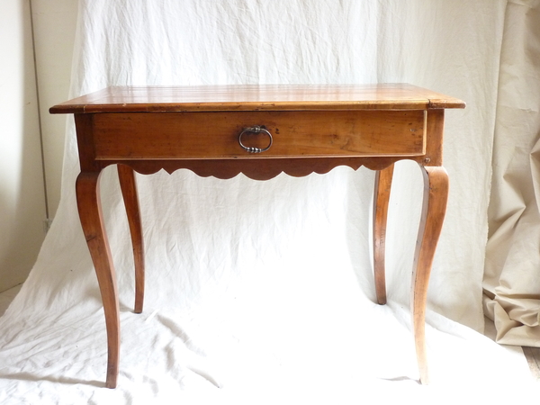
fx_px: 655
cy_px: 202
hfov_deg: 44.8
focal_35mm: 42
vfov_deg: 34.3
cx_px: 270
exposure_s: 1/13
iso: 400
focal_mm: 6.9
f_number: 3.7
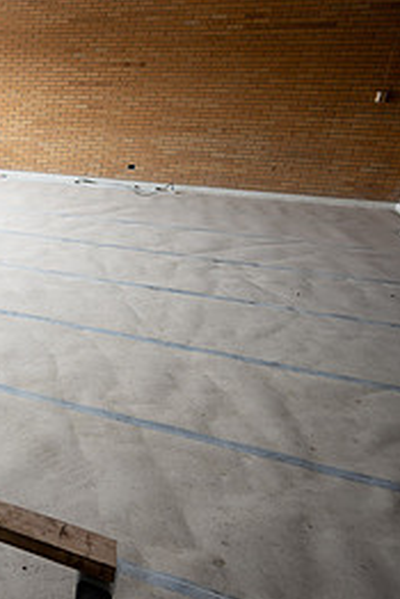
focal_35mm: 31
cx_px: -98
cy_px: 218
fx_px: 516
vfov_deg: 59.3
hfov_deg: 33.2
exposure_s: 1/125
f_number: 4
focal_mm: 14
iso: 160
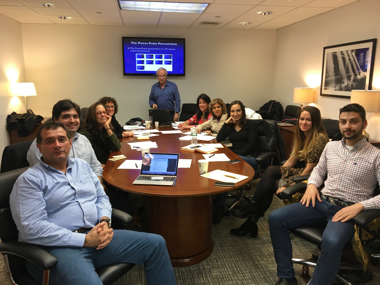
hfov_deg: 61.7
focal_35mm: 29
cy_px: 142
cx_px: 190
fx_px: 318
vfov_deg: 48.2
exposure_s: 1/30
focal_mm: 4.15
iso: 64
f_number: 2.2
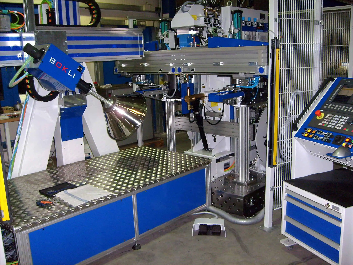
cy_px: 132
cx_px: 176
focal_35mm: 35
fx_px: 357
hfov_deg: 52.6
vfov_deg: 40.7
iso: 100
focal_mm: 5.8
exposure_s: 1/45
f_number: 2.8
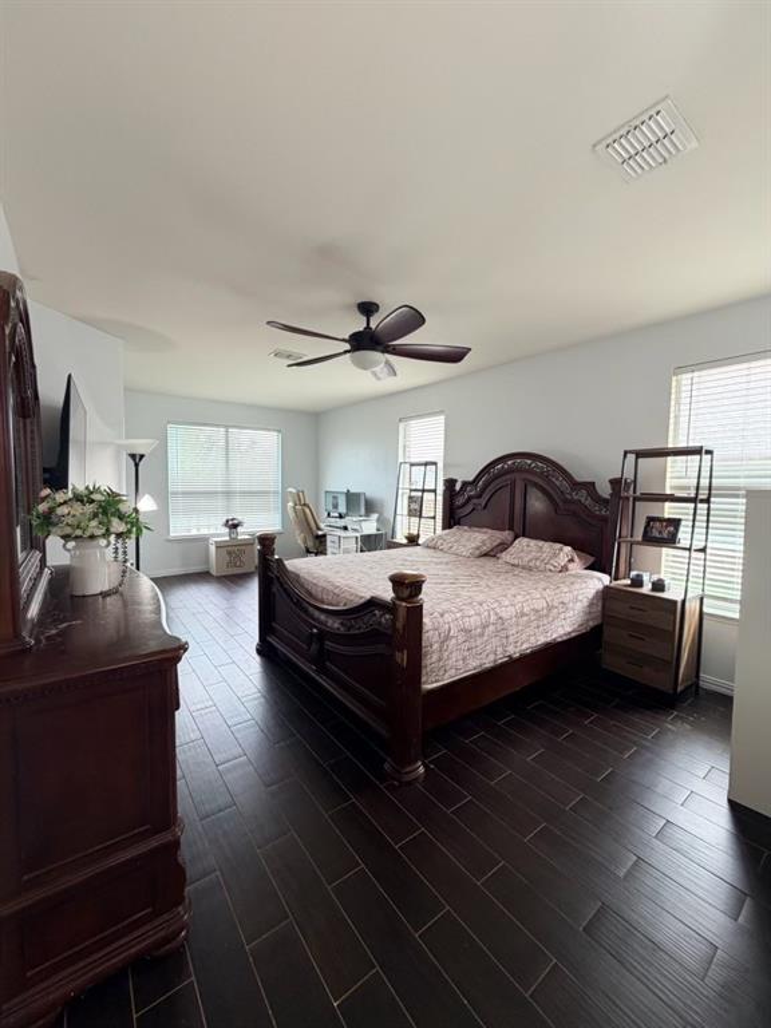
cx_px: 386
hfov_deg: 85.7
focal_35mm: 14
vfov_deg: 102.1
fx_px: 416
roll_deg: -0.9
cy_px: 514
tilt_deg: -3.4
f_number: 2.2
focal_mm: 2.22
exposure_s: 1/120
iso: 160
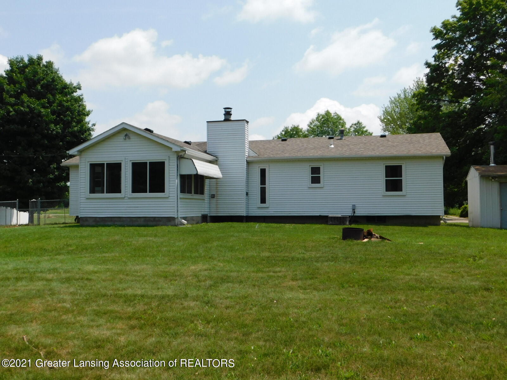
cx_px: 254
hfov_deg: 51.4
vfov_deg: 39.7
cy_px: 190
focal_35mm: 36
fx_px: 527
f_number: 7
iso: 125
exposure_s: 1/400
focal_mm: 6.3
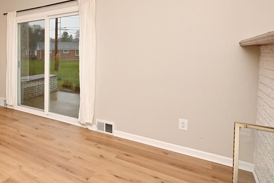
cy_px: 64
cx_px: 30
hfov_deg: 61.0
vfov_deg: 50.5
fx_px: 190
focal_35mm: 25
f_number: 13
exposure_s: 1/60
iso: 800
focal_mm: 14
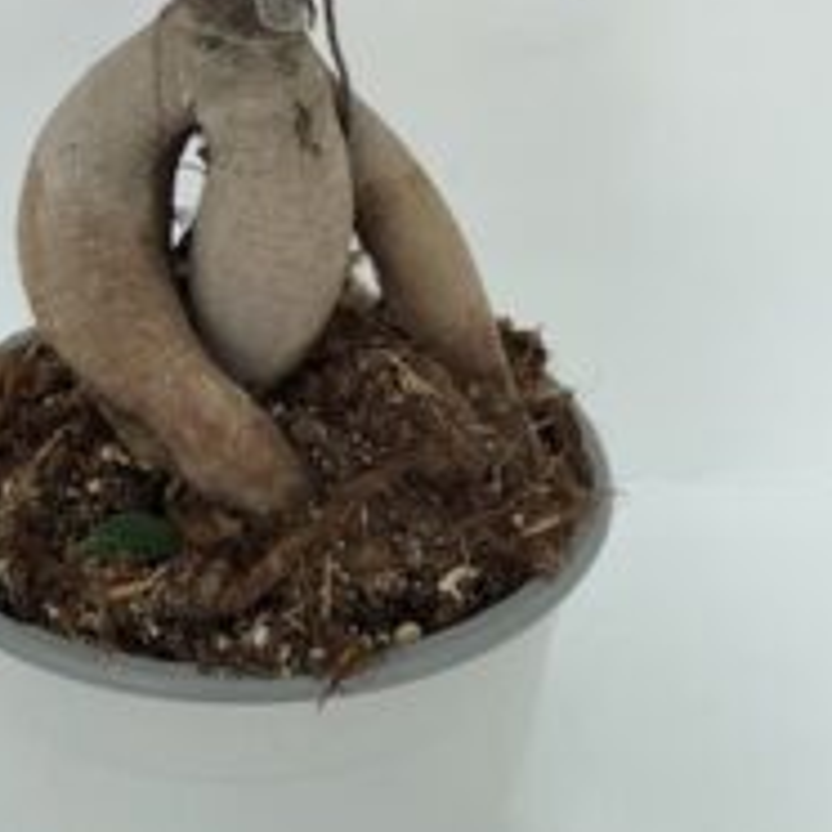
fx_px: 1795
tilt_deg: -15.8
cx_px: 309
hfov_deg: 26.0
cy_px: -60
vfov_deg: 24.5
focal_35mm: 66
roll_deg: -1.0
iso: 32
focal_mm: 4.2
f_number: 1.6
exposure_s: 1/186
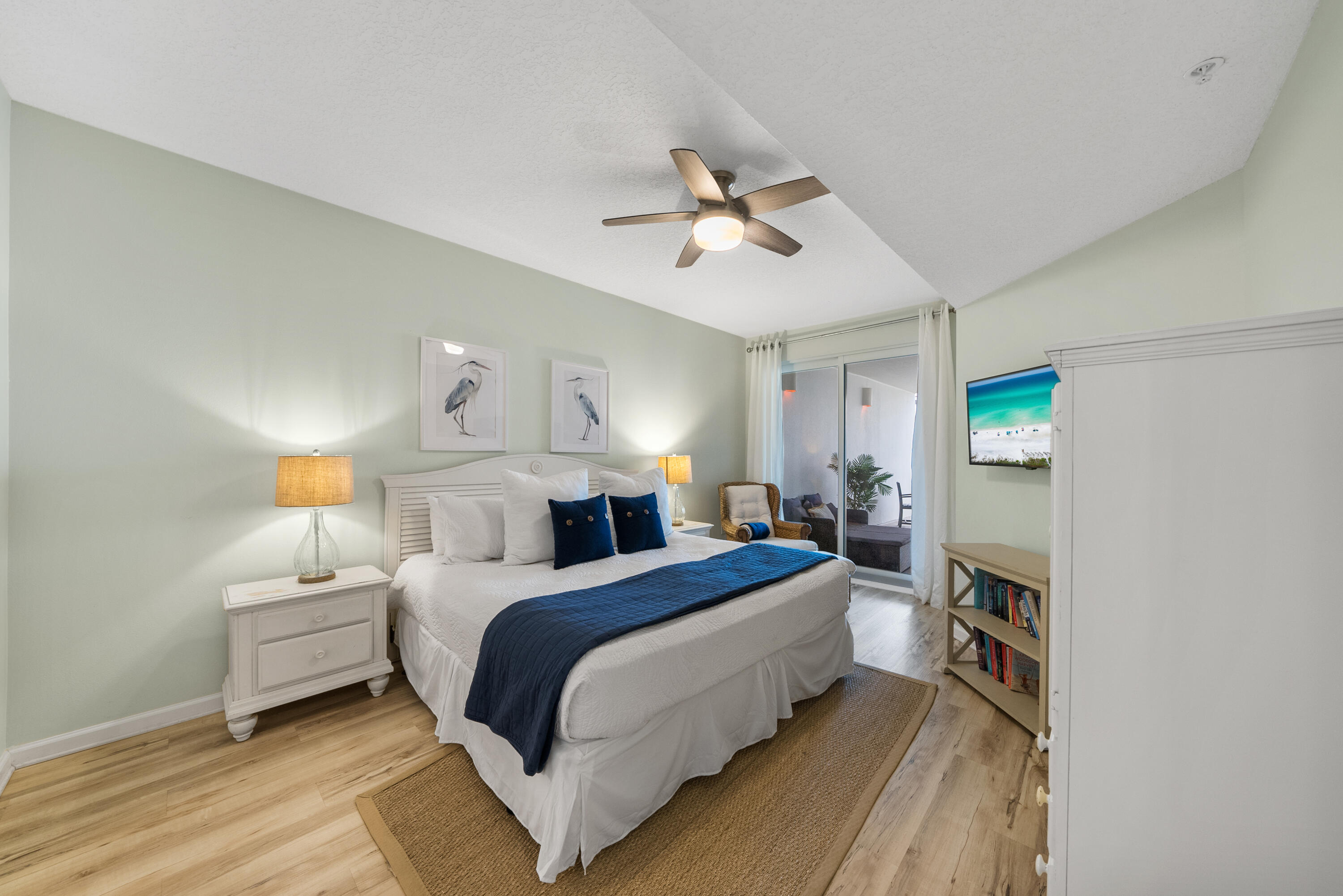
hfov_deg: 112.6
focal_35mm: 12
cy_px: 448
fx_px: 448
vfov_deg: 90.1
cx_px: 672
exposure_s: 1/4
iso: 800
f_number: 7.1
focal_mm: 12
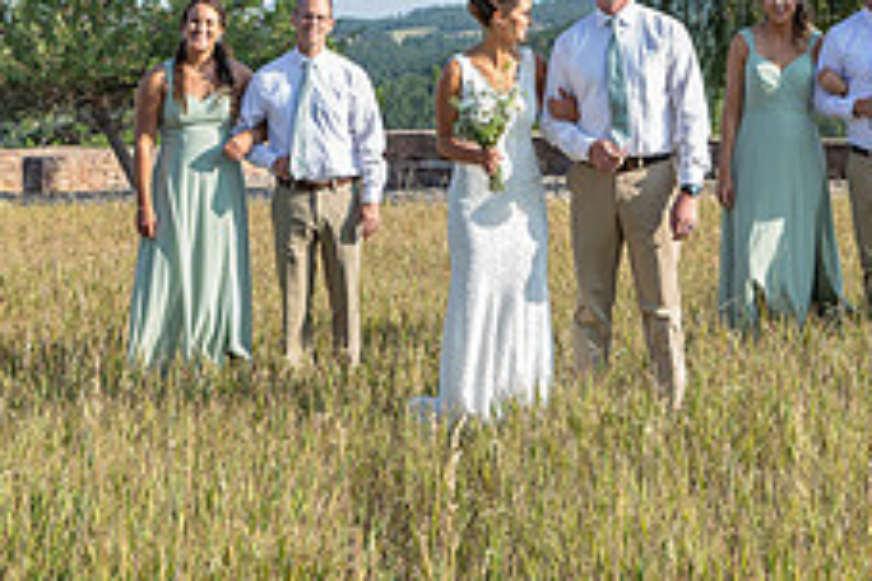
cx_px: 558
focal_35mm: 89
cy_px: 63
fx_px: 2156
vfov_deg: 15.2
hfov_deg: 22.8
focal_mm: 35
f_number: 3.5
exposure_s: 1/400
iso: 125
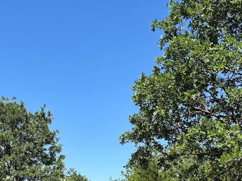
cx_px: 65
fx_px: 412
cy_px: 181
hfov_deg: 32.2
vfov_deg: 23.7
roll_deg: -0.6
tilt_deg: +5.3
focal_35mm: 59
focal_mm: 6.76
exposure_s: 1/2506
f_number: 1.78
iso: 80
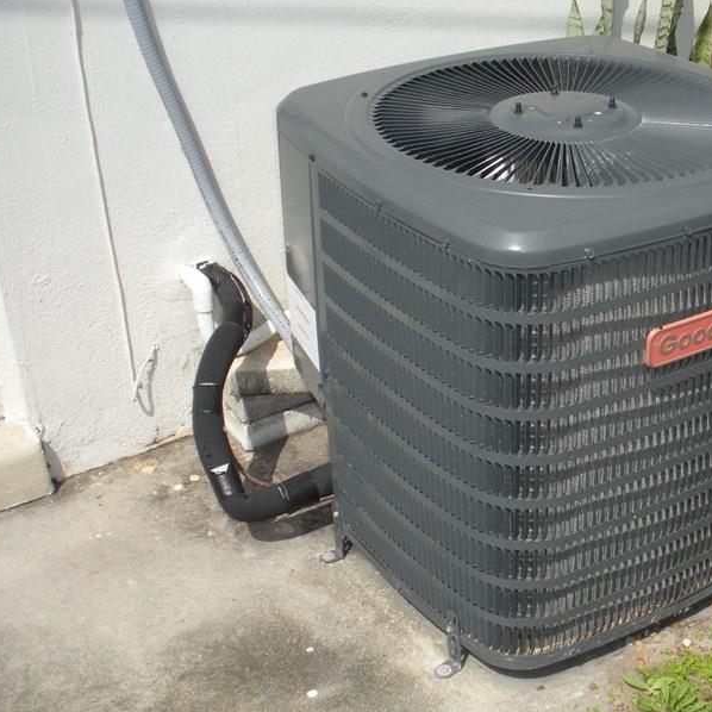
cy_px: 321
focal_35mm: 53
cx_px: 518
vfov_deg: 32.2
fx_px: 1233
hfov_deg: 31.7
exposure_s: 1/1055
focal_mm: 6.3
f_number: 3.5
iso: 64
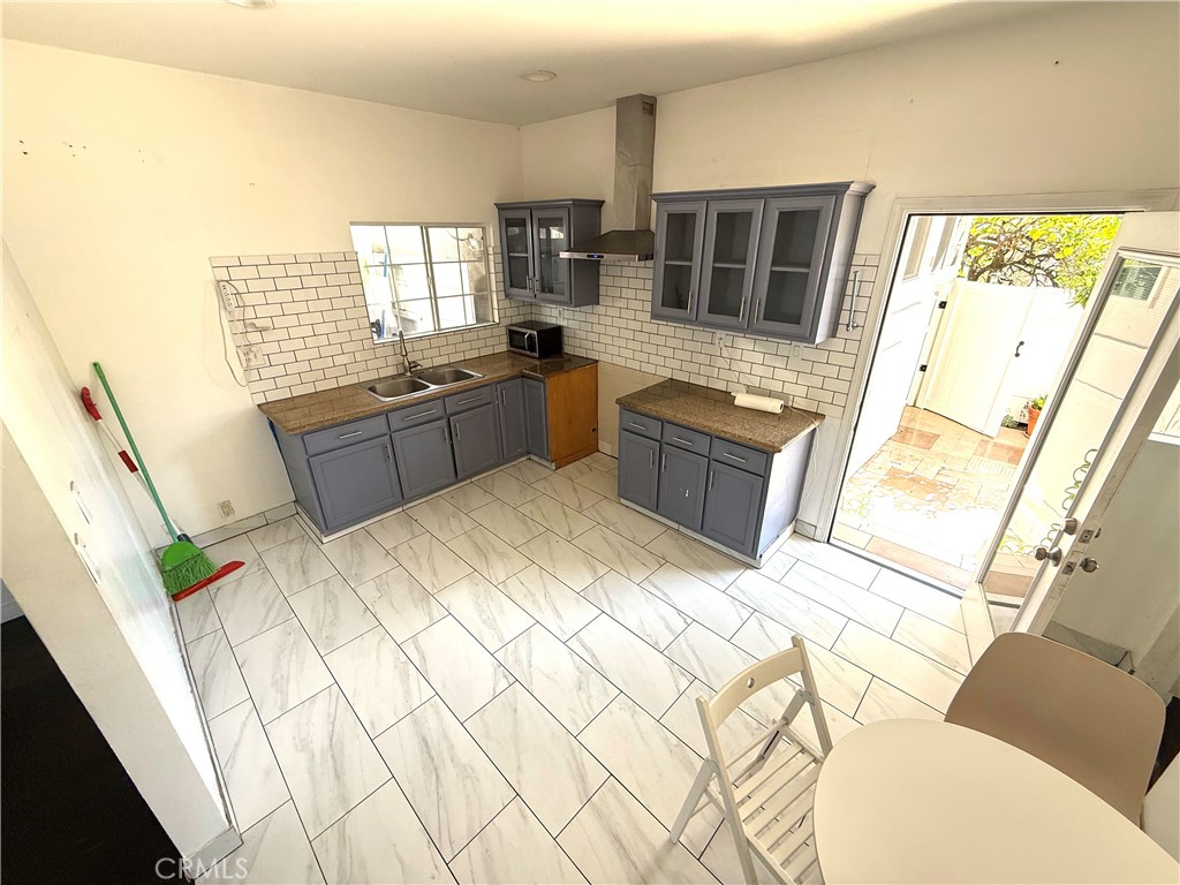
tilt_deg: -24.1
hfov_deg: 102.1
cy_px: 442
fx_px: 477
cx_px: 590
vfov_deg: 85.7
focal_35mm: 14
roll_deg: +0.0
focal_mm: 2.22
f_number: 2.2
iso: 125
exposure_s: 1/99
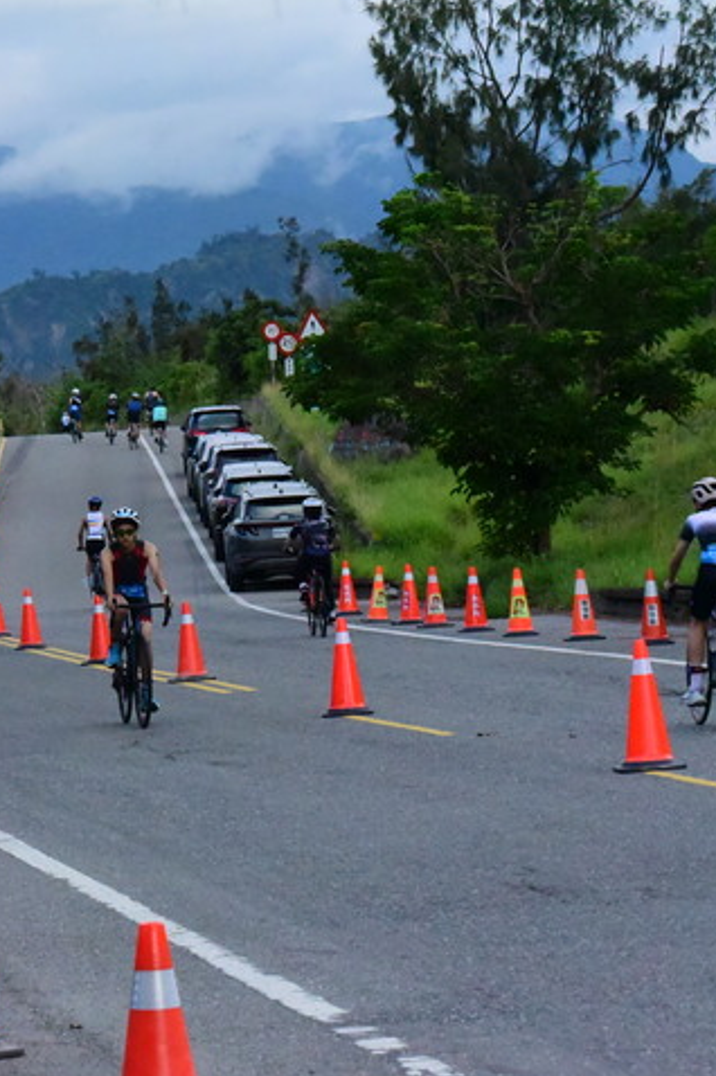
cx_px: 131
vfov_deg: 11.2
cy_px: 550
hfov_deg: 7.5
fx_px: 5467
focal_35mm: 183
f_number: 14
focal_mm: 112
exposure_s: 1/3200
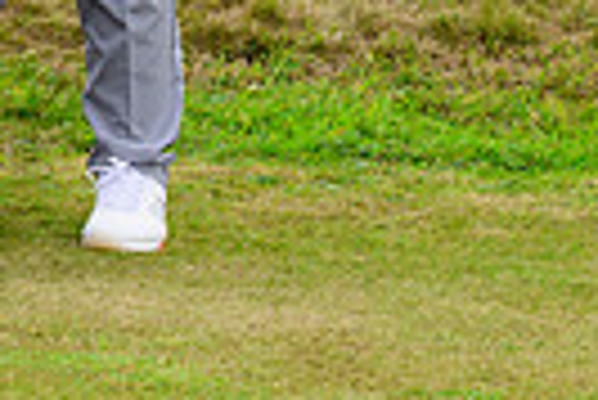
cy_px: -434
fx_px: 8714
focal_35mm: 524
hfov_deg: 3.9
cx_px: -643
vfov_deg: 2.6
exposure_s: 1/400
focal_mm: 120
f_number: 9
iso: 1000
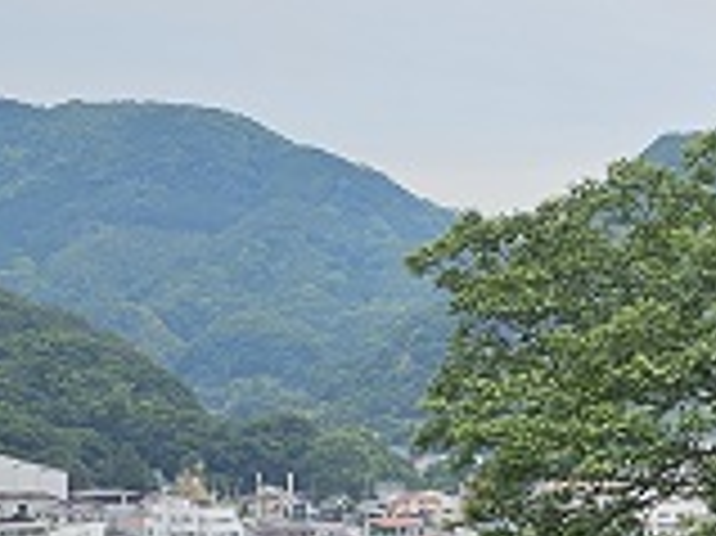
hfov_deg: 16.1
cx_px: 849
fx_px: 2439
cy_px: 525
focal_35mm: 118
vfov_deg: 12.4
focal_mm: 6.3
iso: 10
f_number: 1.7
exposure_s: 1/450
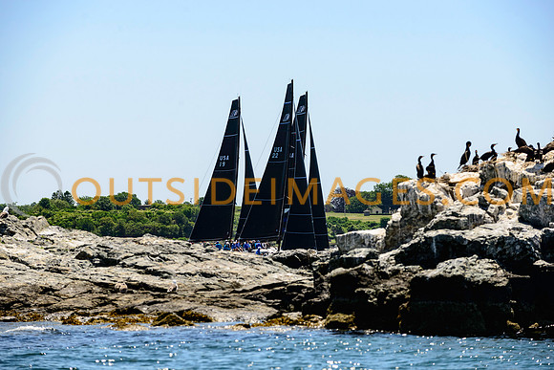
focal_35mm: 202
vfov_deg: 6.8
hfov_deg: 10.2
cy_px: 185
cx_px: 277
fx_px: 3112
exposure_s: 1/800
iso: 250
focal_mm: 200
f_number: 7.1
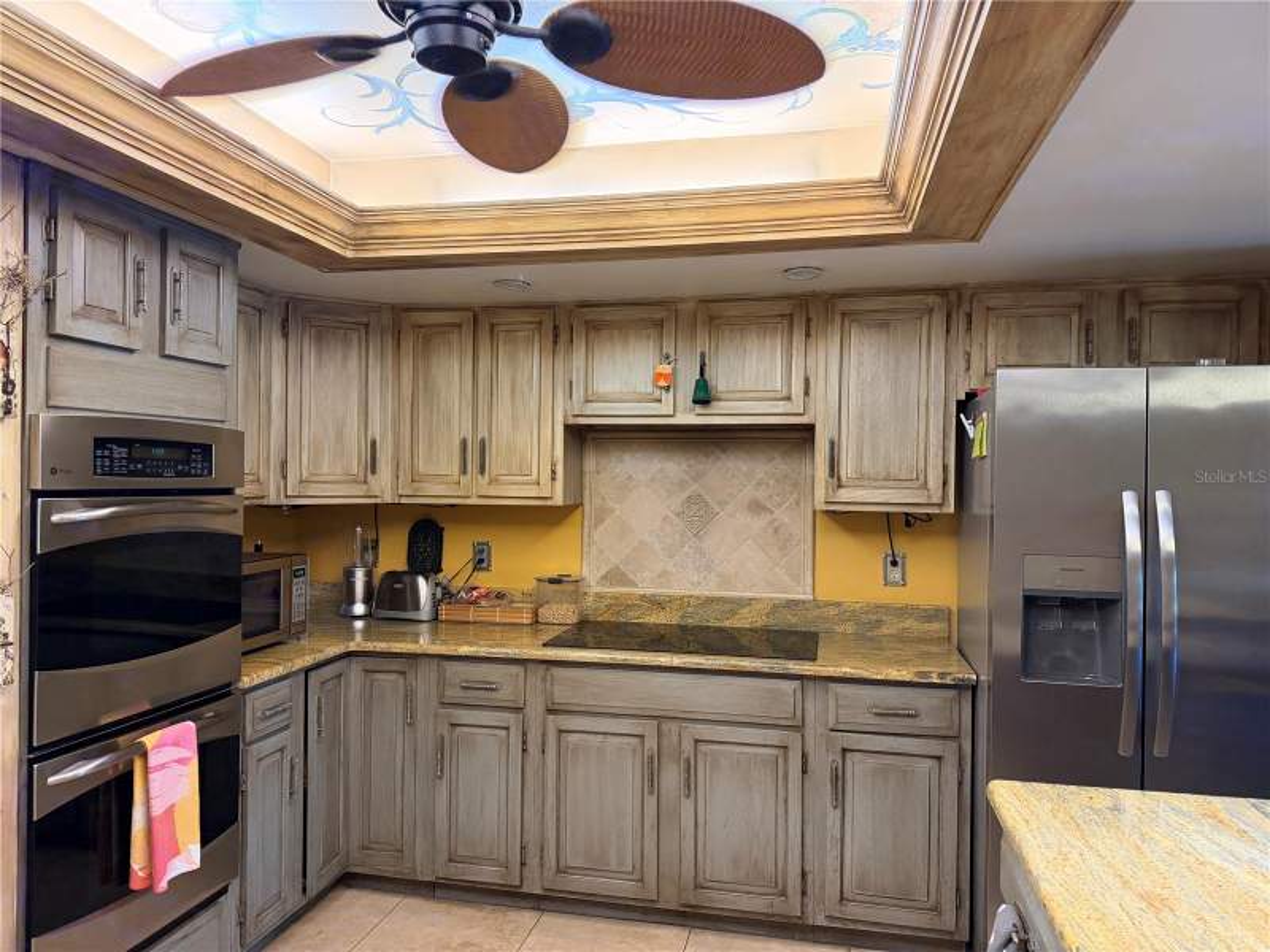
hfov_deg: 71.6
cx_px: 635
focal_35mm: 24
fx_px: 881
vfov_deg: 56.8
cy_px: 476
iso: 500
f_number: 1.78
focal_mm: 6.76
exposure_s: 1/60
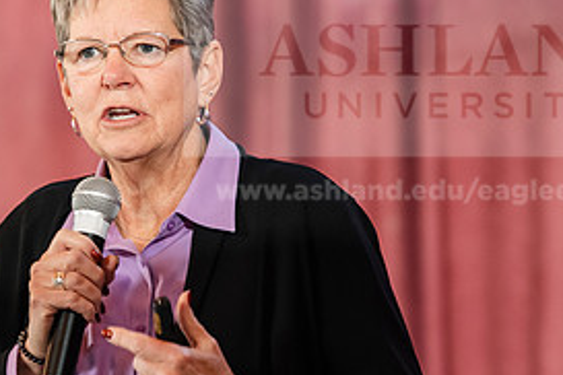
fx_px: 5817
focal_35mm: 372
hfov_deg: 5.5
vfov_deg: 3.7
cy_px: 234
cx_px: 122
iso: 1250
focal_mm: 175
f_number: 3.2
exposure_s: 1/200
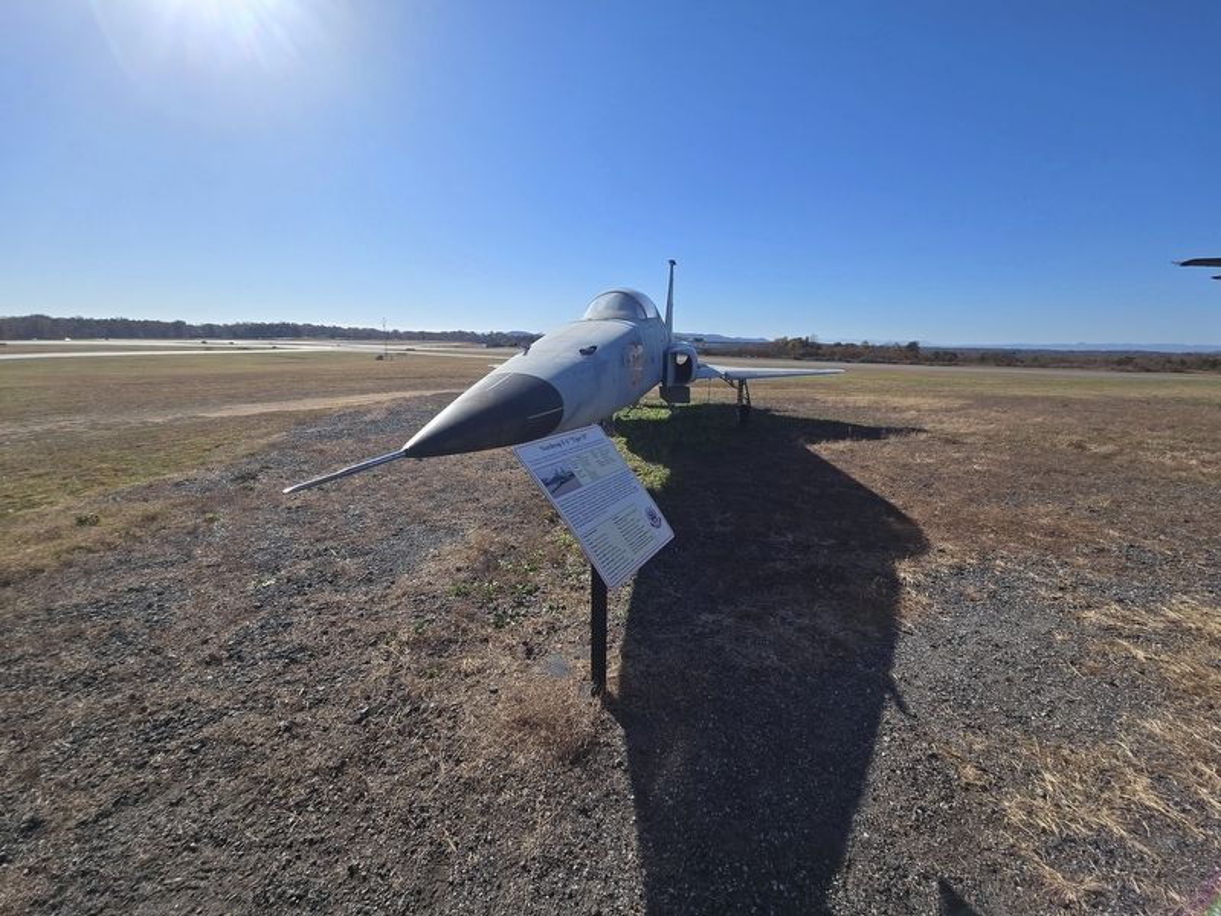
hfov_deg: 106.2
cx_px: 610
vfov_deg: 89.9
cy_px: 458
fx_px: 459
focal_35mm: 13
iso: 50
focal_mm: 2.2
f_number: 2.2
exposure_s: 1/3067
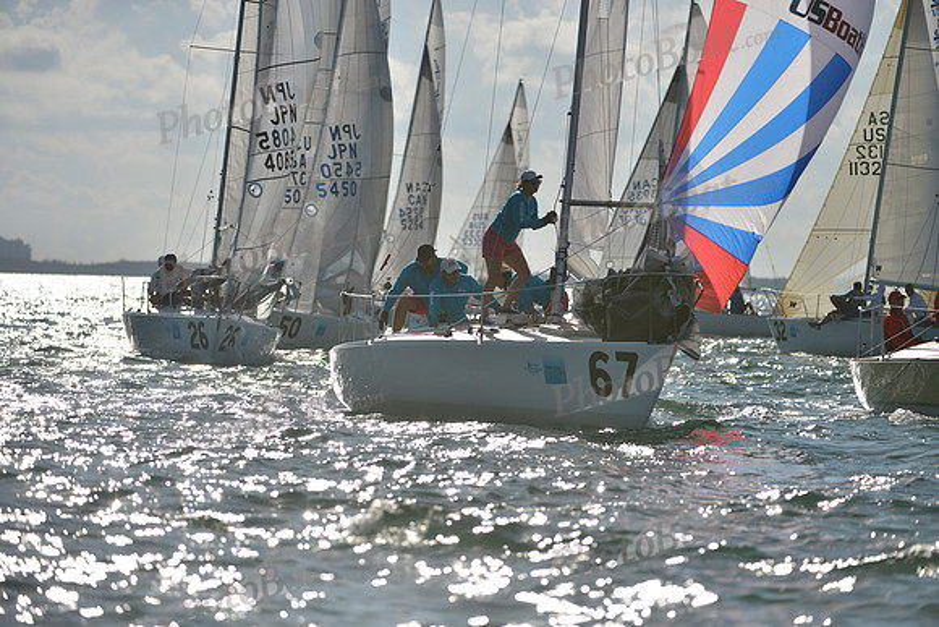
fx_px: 5739
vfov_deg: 6.2
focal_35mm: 220
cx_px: 470
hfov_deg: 9.4
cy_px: 314
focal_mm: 220
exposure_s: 1/6400
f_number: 4
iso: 200
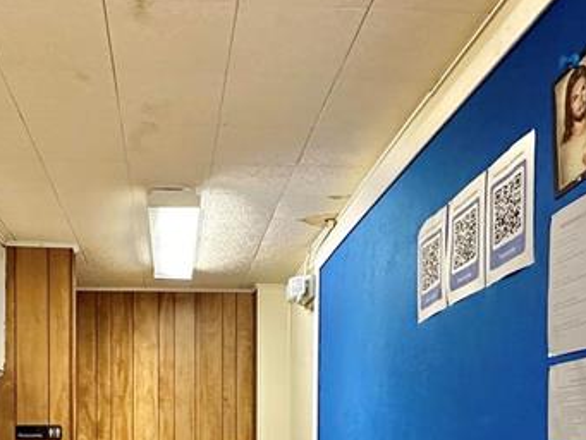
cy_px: 454
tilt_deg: -0.2
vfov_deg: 31.4
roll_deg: -0.5
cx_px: 210
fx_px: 711
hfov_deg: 44.3
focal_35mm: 42
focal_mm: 2.22
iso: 320
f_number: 2.2
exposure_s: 1/60
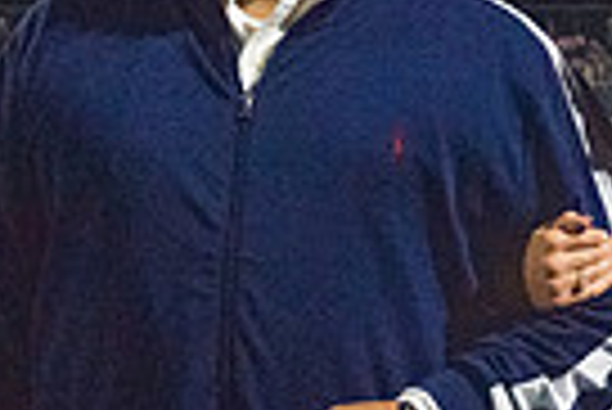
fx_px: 3267
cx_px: 814
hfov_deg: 10.5
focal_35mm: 192
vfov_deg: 7.2
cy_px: 219
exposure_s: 1/500
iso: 8000
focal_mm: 45
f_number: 5
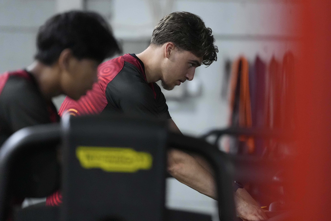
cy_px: 110
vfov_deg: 4.6
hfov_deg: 6.9
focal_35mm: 300
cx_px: 166
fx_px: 2758
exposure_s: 1/200
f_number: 2.8
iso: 8000
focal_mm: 300
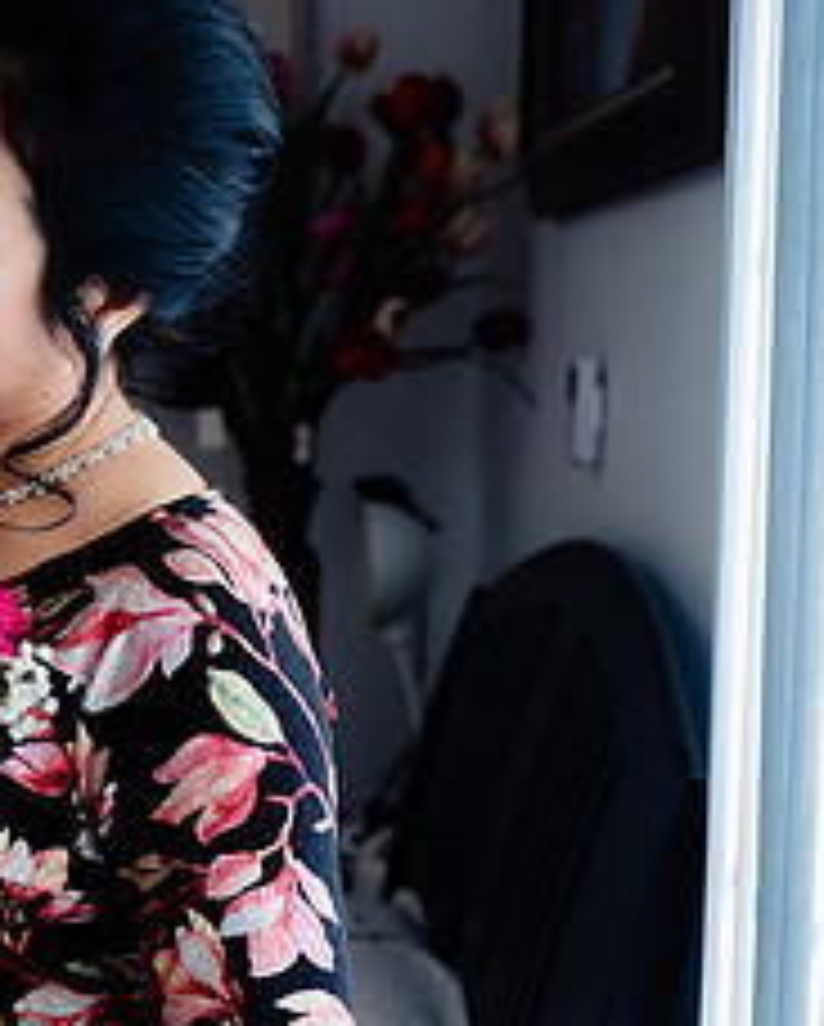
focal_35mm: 93
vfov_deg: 20.5
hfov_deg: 16.0
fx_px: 2829
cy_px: 677
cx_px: -140
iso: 250
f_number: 3.5
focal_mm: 39
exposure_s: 1/200
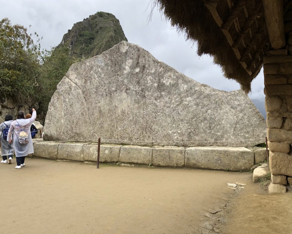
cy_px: 115
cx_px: 158
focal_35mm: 30
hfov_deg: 58.7
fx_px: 259
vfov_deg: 48.5
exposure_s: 1/1033
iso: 20
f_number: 1.8
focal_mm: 4
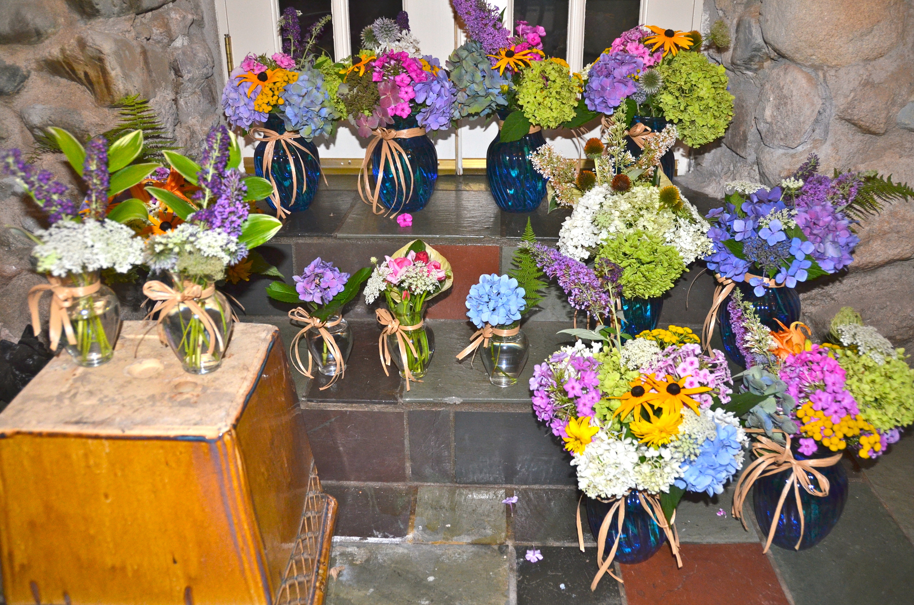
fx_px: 684
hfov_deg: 67.5
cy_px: 302
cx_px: 457
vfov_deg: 47.7
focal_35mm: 27
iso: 800
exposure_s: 1/60
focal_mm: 18
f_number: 3.5
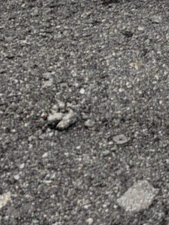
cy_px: -118
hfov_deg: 16.4
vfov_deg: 20.6
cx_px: 274
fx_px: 521
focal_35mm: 80
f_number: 1.8
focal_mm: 6.7
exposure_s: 1/490
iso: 16
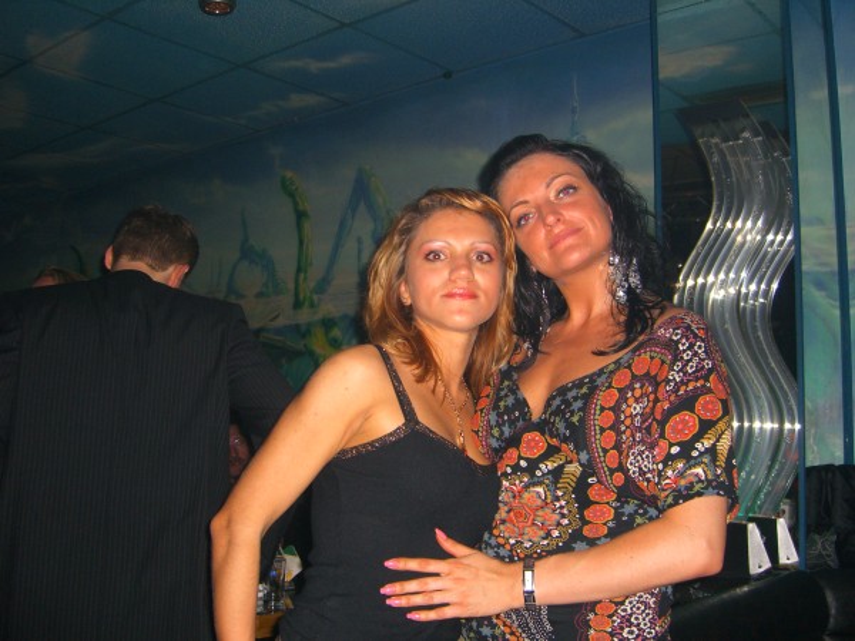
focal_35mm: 38
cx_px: 428
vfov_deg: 37.7
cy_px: 320
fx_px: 939
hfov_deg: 49.0
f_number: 2.8
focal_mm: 7.9
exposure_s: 1/60
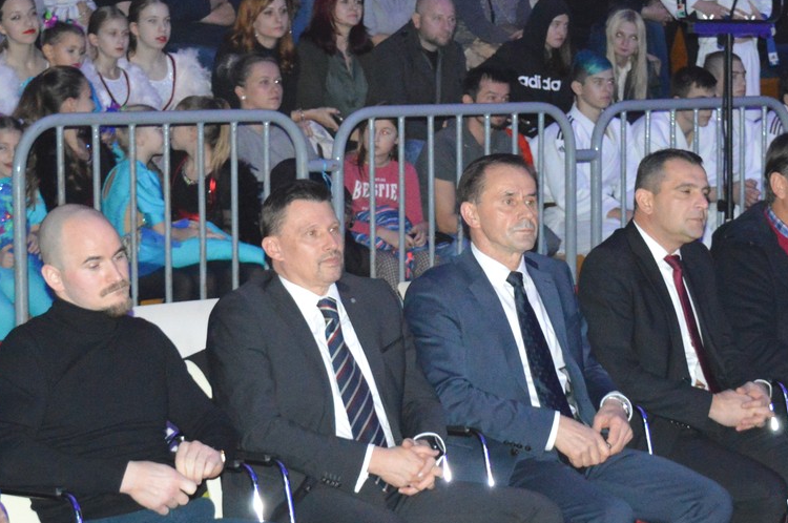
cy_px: 291
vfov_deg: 10.5
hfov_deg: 15.7
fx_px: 2842
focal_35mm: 130
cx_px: 603
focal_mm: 40
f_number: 5
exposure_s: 1/60
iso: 3200
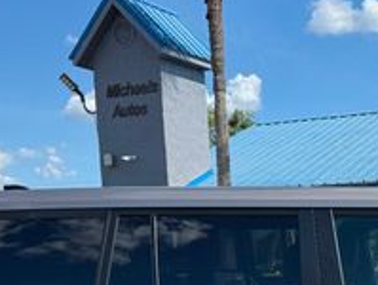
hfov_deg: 24.0
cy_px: 384
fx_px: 842
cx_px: 389
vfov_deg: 17.8
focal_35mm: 77
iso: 80
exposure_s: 1/3021
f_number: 1.78
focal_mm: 6.76
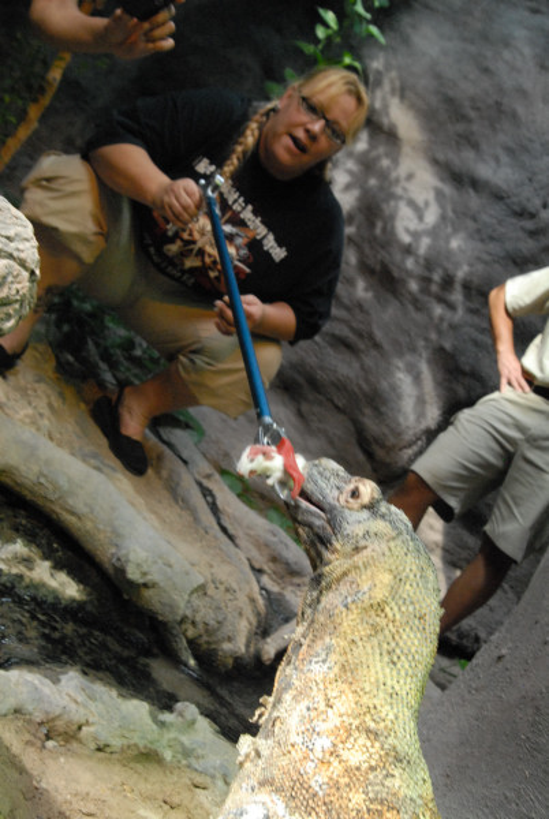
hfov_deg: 32.0
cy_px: 410
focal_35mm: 42
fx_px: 957
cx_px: 274
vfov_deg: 46.3
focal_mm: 28
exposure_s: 1/160
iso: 1600
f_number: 7.1
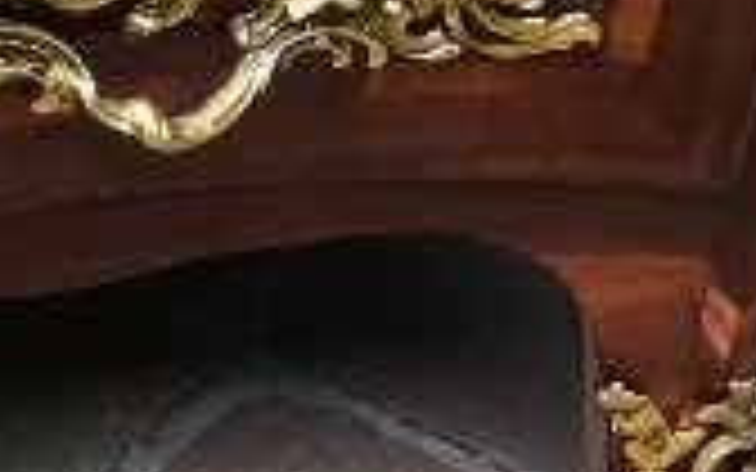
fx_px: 4512
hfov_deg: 9.0
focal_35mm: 219
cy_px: -647
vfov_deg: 5.8
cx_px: -729
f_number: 11
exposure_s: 1/125
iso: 360
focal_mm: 20
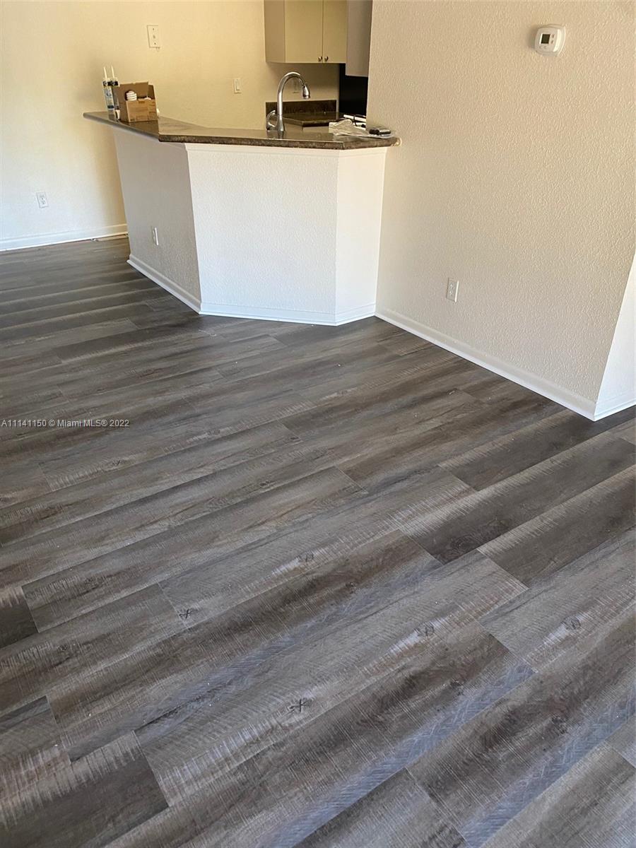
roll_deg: -1.4
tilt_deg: -29.9
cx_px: 318
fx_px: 637
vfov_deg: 67.3
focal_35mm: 26
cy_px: 424
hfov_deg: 53.1
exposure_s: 1/60
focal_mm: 4.25
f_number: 1.8
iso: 160
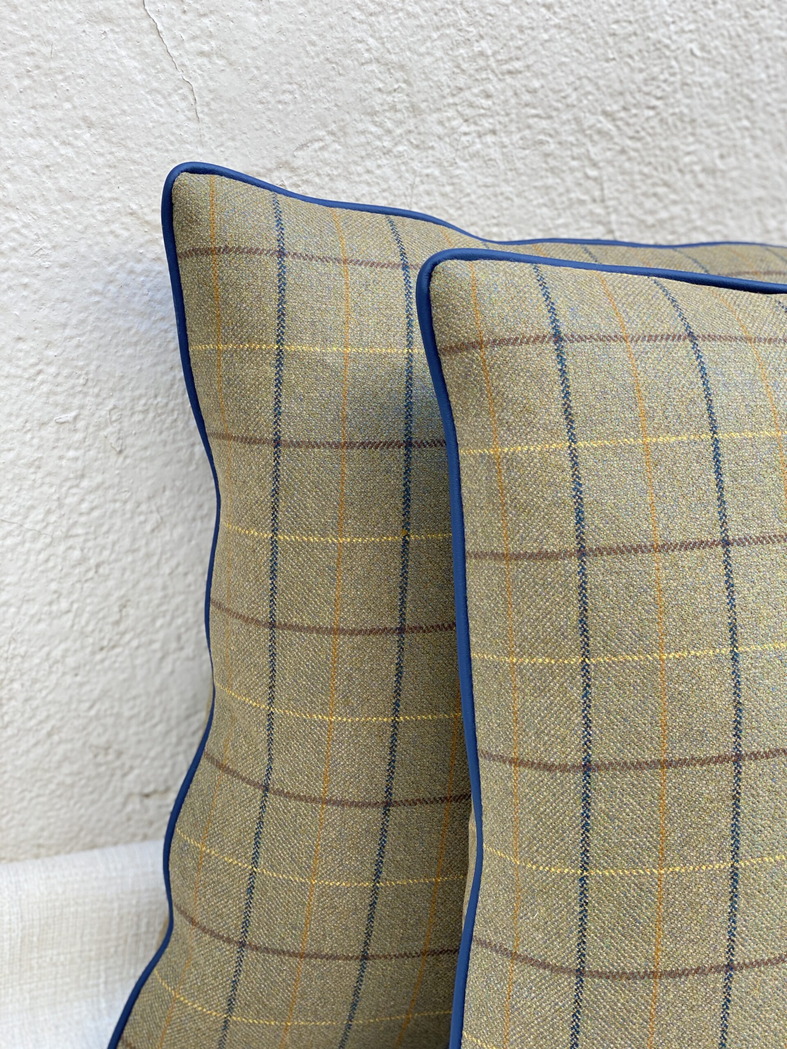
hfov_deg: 28.0
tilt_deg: -21.4
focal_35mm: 52
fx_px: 1576
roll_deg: -7.3
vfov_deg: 36.8
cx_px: 394
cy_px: 524
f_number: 2
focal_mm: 6
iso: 32
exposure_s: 1/122
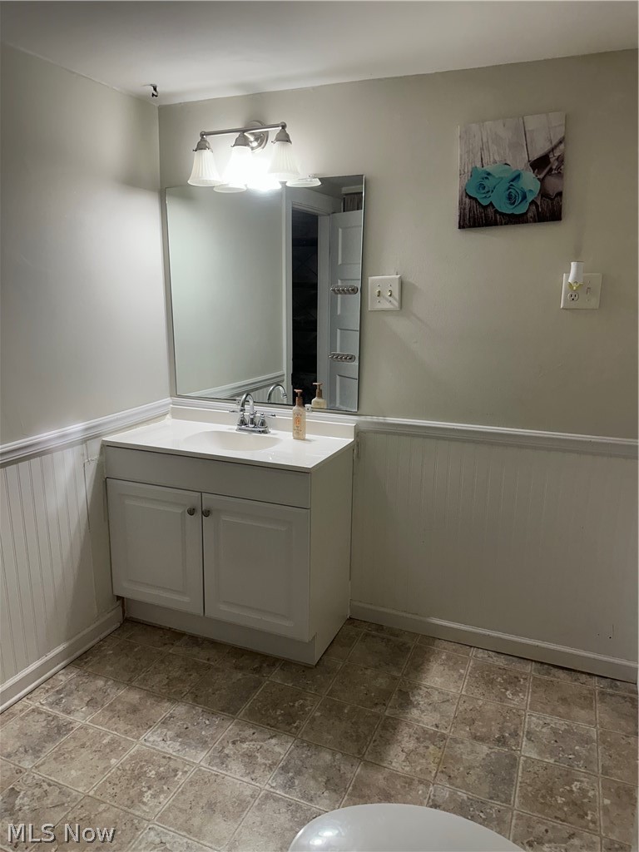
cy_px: 426
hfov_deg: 56.8
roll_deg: -0.7
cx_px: 320
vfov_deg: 71.6
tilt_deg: -11.5
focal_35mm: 24
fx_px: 591
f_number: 1.78
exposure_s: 1/120
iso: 125
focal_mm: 6.86
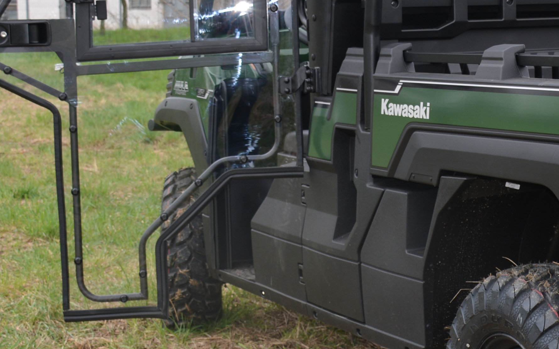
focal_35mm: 93
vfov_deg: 14.0
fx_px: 1417
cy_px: 101
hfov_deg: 21.9
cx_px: 481
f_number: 5.6
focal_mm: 24
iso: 100
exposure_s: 1/200
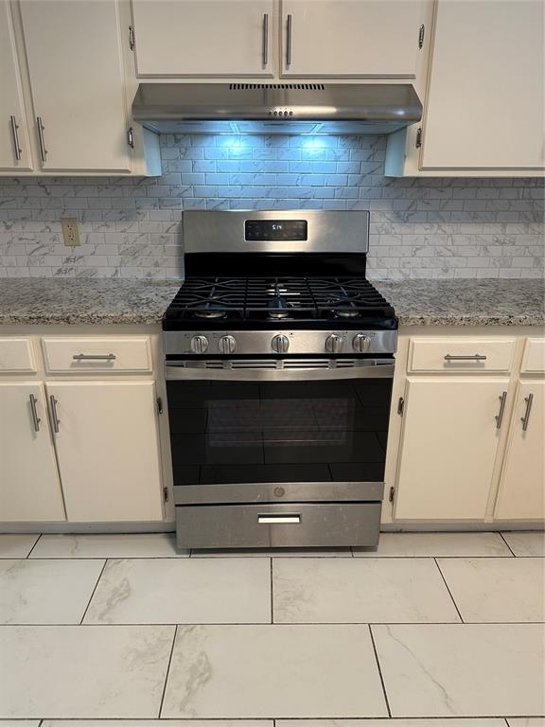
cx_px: 272
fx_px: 504
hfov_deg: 56.8
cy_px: 364
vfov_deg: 71.6
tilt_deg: -20.1
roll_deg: -0.4
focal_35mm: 24
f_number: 1.78
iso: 200
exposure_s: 1/120
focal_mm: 6.86
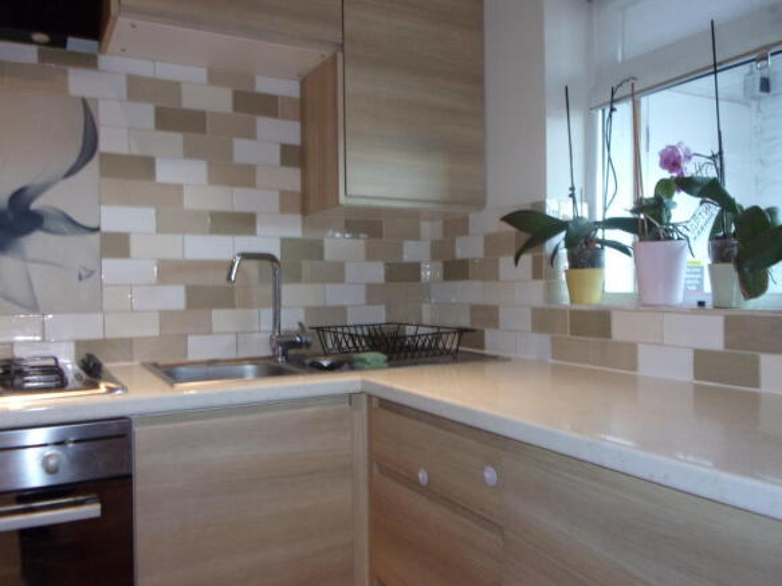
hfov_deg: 63.5
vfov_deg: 49.7
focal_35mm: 28
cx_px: 391
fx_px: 632
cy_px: 293
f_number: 3.9
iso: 200
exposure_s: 1/34
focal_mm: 5.1
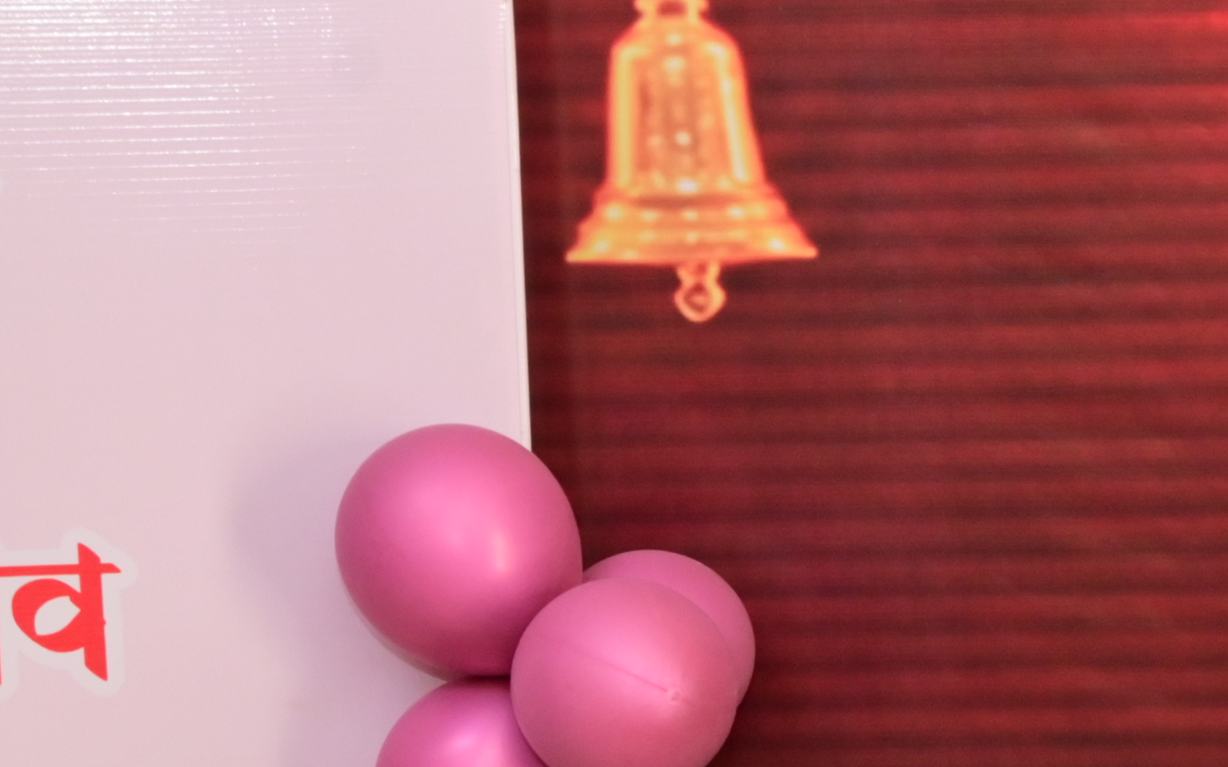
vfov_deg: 8.2
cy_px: 1011
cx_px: 2009
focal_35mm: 157
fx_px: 5254
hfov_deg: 12.5
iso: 1250
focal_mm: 37
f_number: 7.1
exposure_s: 1/125
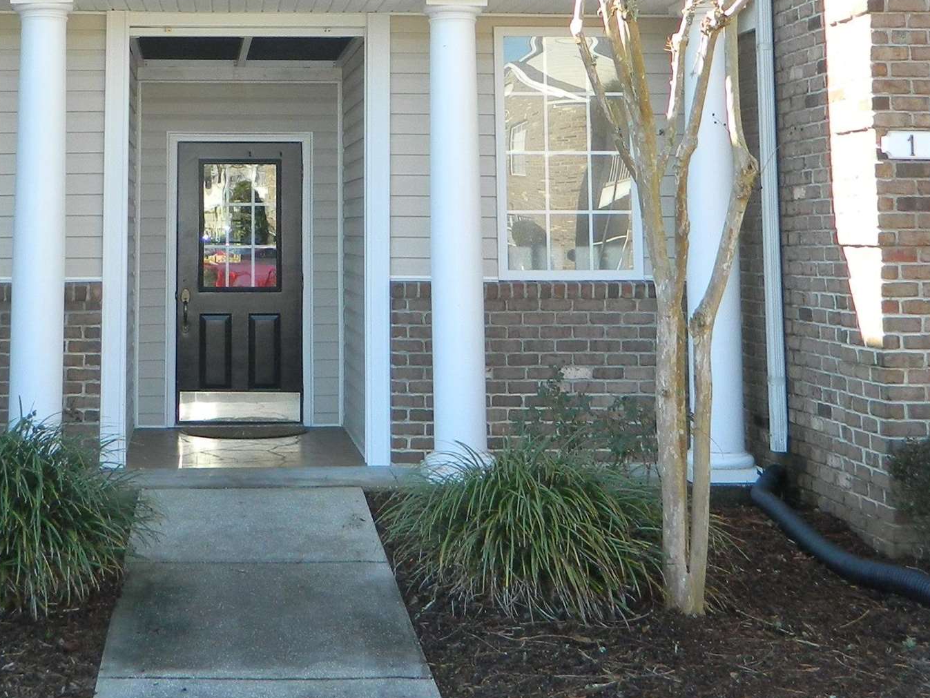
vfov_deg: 24.8
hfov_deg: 33.4
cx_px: 288
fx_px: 1532
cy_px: 55
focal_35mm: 57
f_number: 3.1
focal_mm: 4.5
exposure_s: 1/200
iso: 110
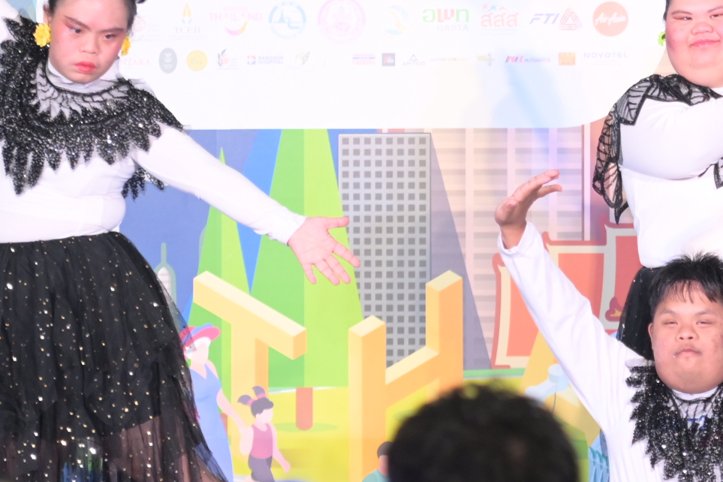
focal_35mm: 420
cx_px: 812
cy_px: 107
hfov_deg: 4.9
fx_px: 8434
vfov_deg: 3.3
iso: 500
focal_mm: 98
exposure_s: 1/200
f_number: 2.8
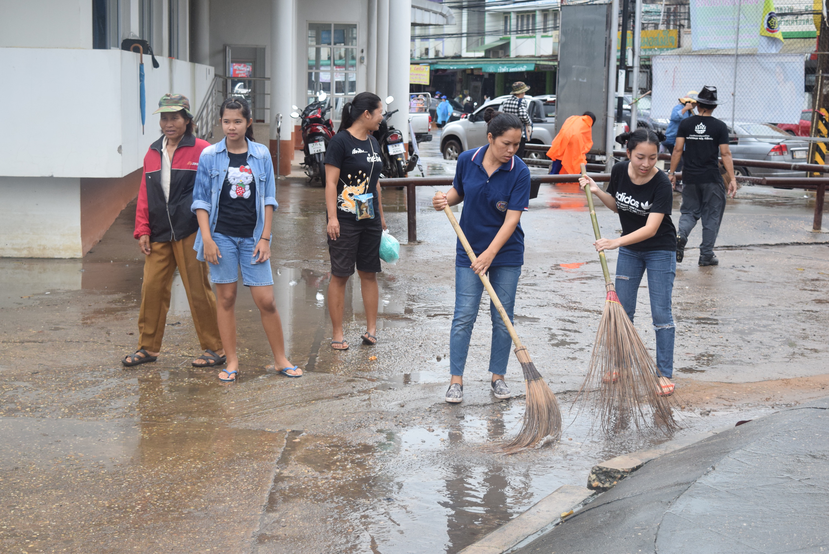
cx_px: 414
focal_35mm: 60
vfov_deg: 22.7
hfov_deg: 33.4
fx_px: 1383
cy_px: 277
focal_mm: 40
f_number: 5
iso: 800
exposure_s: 1/800
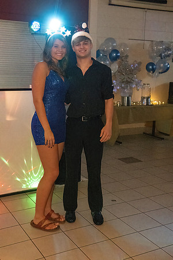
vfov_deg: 42.7
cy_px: 130
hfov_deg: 29.2
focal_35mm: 46
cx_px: 86
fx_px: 332
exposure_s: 1/320
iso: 12800
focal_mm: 31
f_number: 4
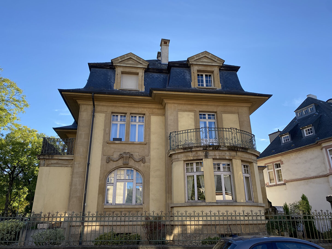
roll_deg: -0.9
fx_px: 249
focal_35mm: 26
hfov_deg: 67.3
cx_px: 166
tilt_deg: +21.3
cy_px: 124
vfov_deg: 53.1
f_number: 1.8
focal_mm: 4.25
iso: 32
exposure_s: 1/1447
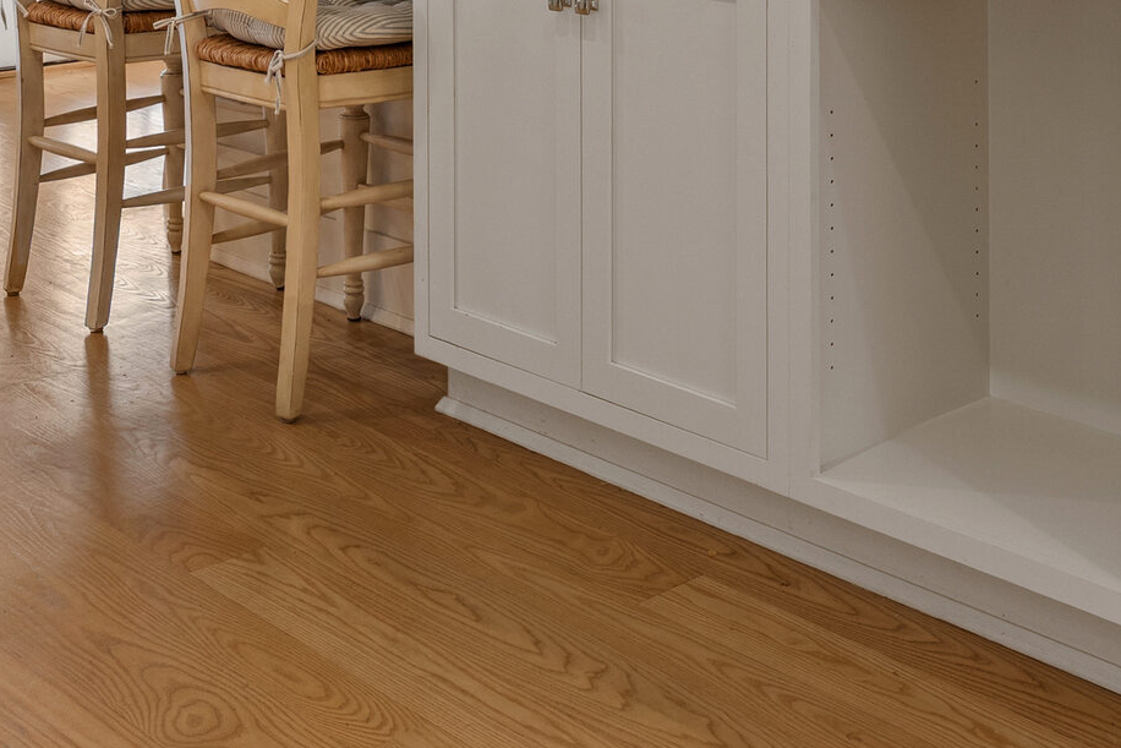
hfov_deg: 35.0
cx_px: 629
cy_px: -257
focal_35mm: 57
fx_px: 1775
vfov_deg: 21.3
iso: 320
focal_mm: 17
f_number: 8
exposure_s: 1/8
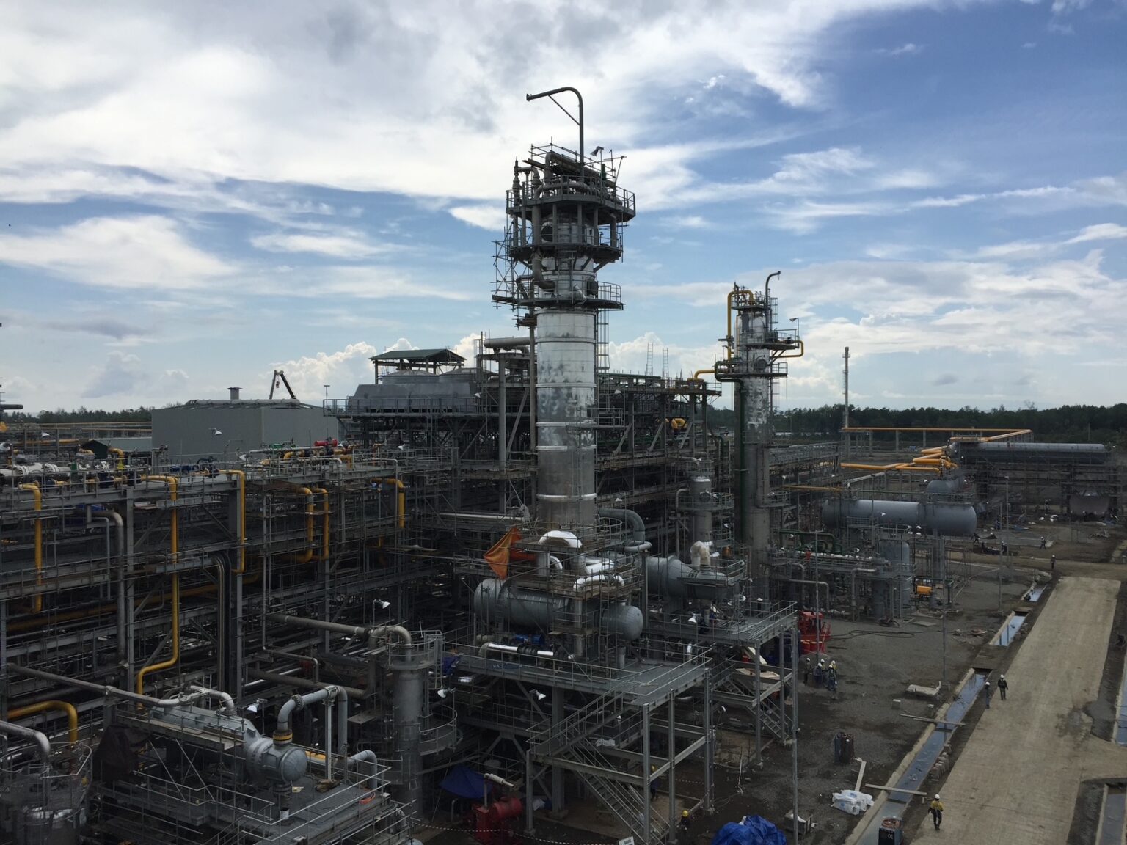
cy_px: 422
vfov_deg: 48.2
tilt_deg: -1.4
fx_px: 944
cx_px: 564
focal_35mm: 29
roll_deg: -1.4
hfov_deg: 61.7
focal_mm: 4.15
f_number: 2.2
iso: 32
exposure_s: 1/2475
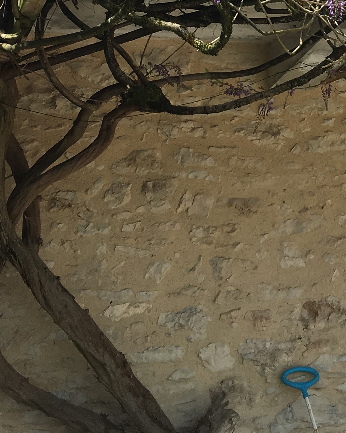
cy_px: -26
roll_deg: +2.1
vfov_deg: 21.9
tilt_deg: +14.1
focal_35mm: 83
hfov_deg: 17.8
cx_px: 382
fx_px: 1062
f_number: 2.2
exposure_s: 1/553
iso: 25
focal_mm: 4.15
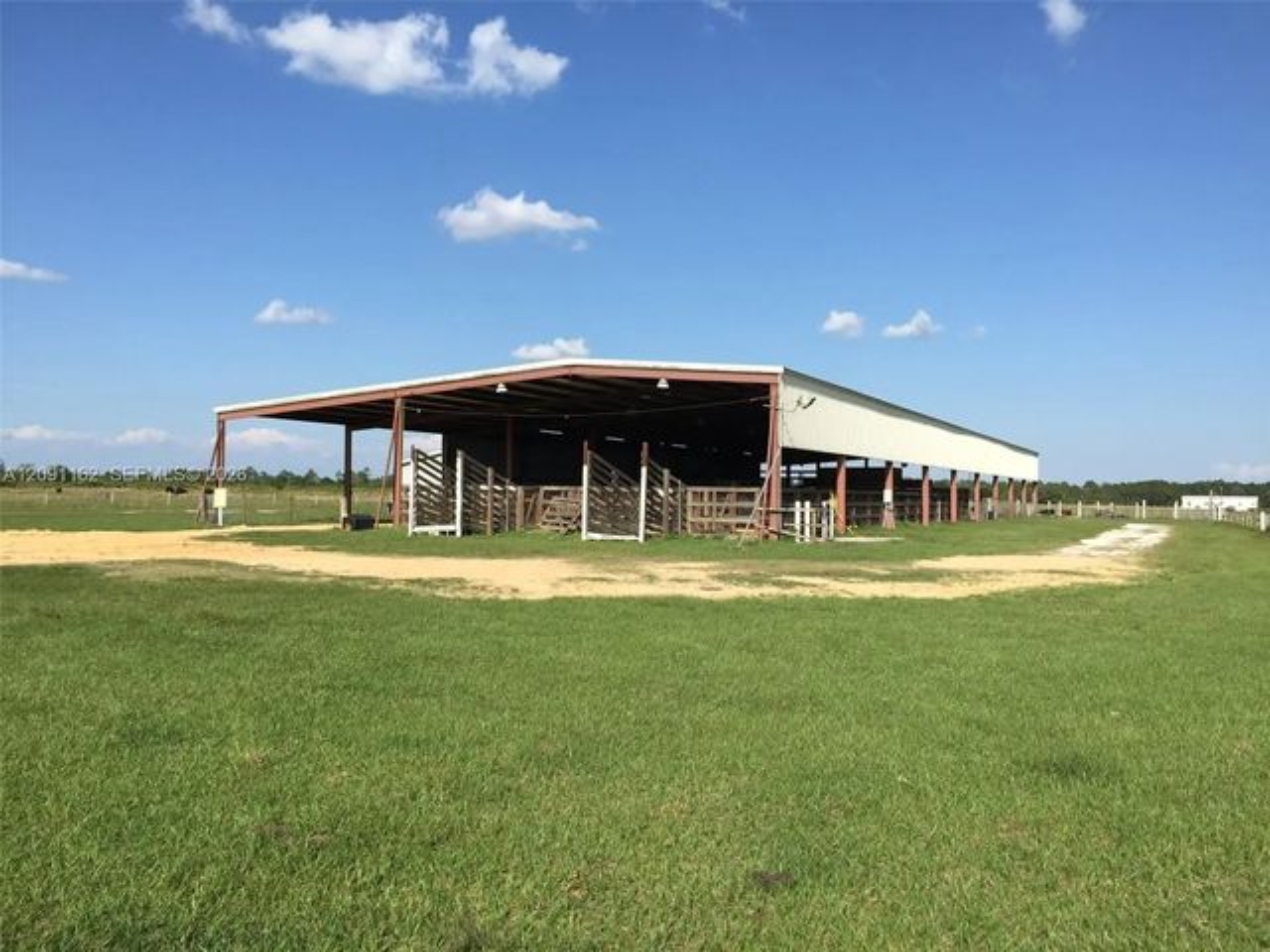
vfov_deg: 48.2
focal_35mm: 29
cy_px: 476
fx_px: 1064
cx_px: 635
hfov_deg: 61.7
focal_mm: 4.15
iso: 32
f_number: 2.2
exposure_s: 1/2083
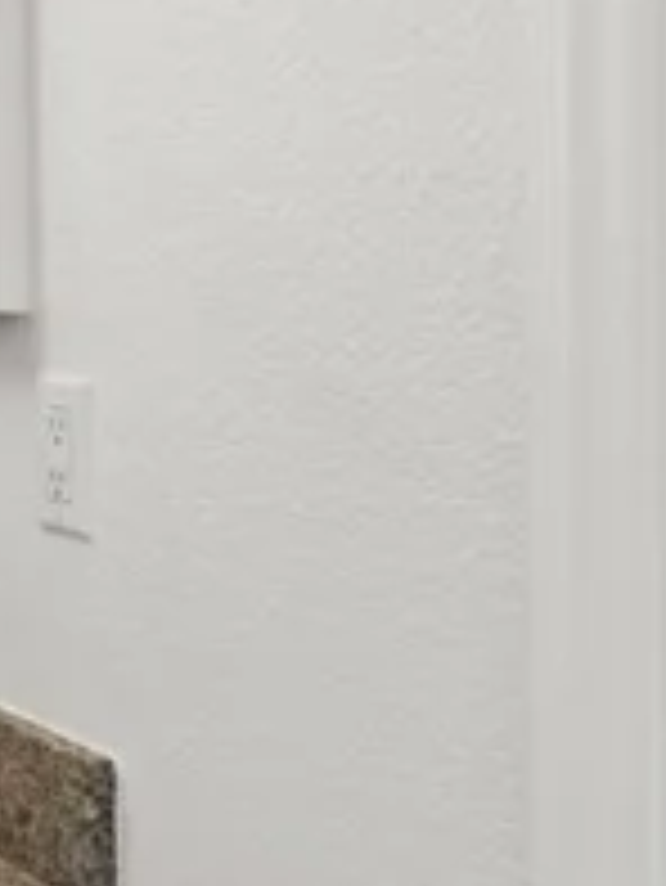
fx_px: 2178
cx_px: -1062
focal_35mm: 85
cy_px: 245
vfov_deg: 22.8
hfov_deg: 12.4
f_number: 8
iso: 400
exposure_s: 1/8
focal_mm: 17
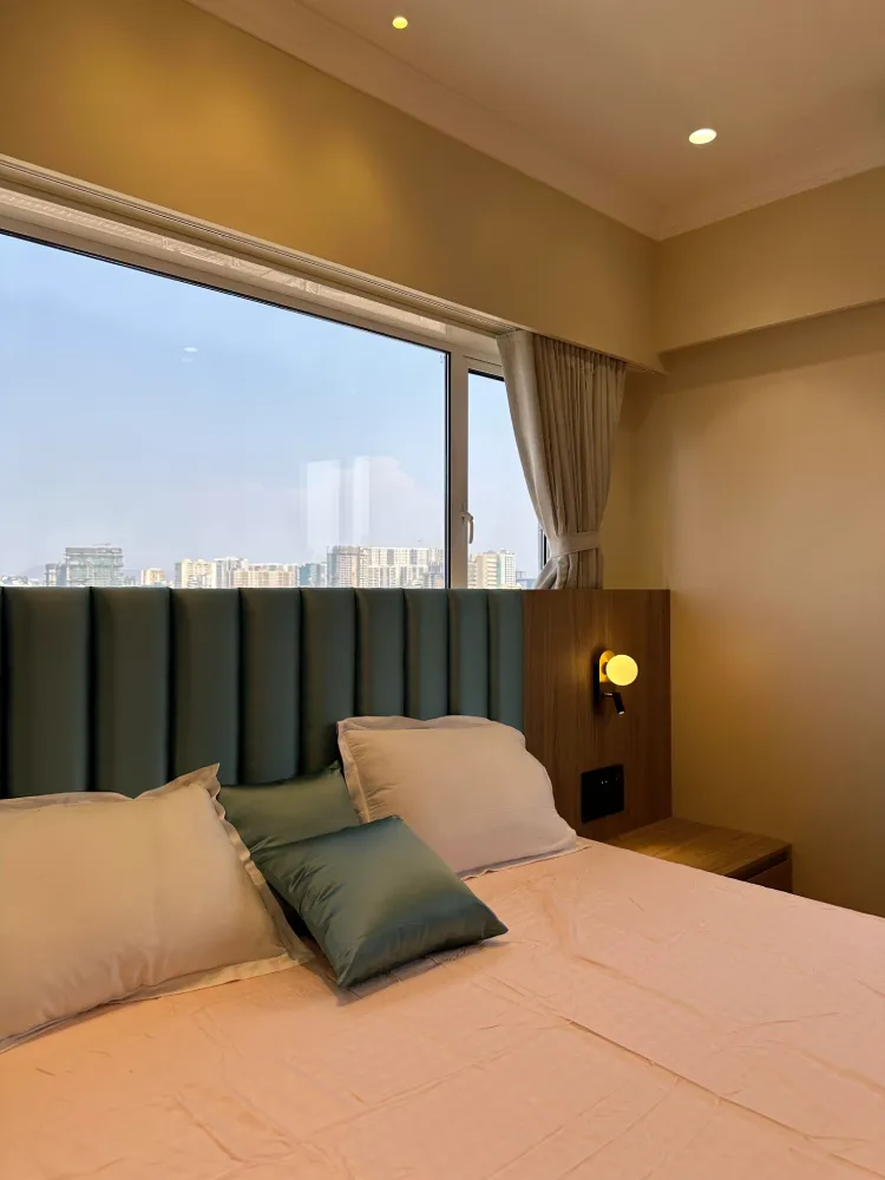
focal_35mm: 24
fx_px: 818
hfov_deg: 56.8
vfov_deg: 71.6
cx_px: 442
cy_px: 590
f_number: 1.78
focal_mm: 6.86
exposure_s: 1/762
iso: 80
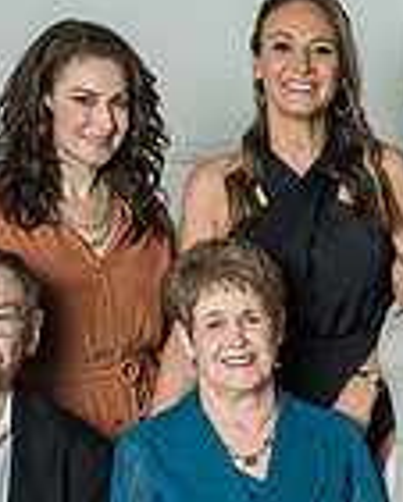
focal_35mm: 147
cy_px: 457
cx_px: 537
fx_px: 2189
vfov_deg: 13.0
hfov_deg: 10.3
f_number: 6.3
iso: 1000
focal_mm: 36
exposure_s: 1/125
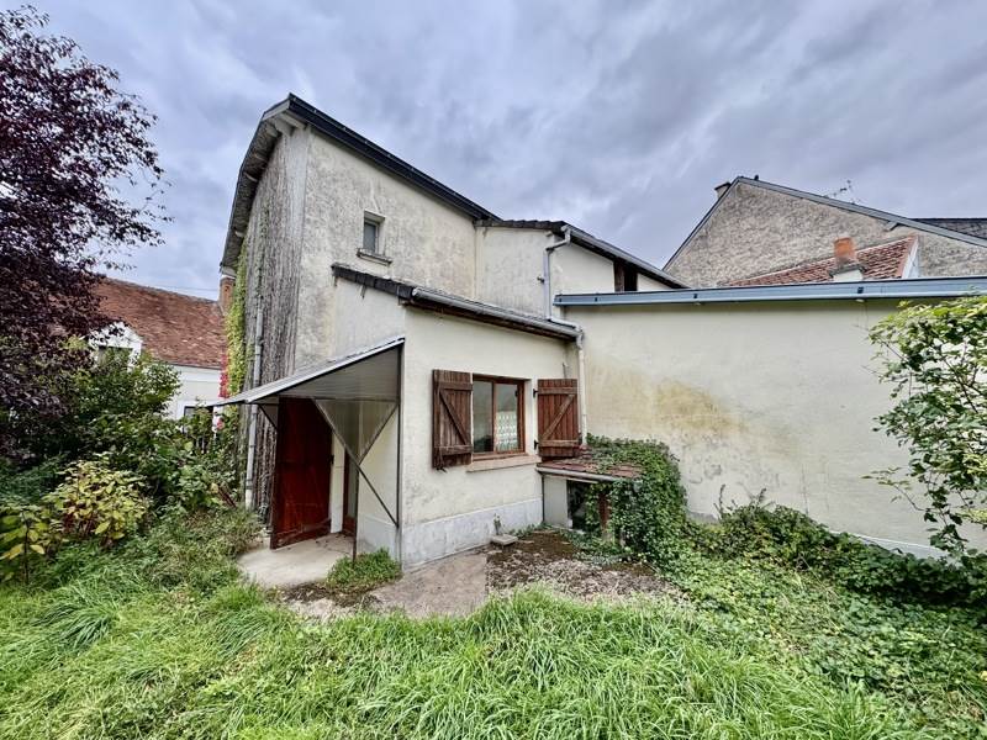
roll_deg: +0.8
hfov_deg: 102.1
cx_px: 494
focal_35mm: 14
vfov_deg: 85.7
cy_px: 370
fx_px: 399
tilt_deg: +6.8
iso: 40
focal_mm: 2.22
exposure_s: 1/231
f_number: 2.2
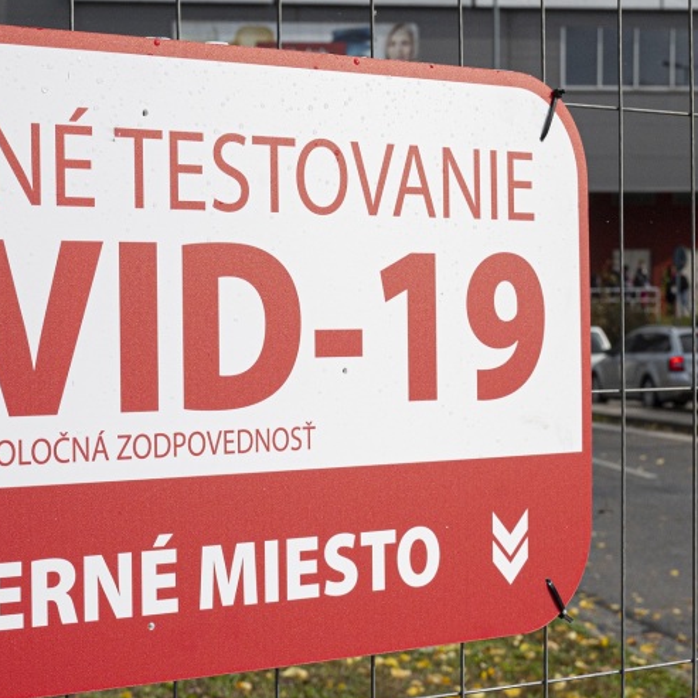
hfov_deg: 19.1
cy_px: 438
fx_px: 2076
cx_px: 268
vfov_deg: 19.1
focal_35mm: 91
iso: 400
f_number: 9
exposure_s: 1/3200
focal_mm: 44
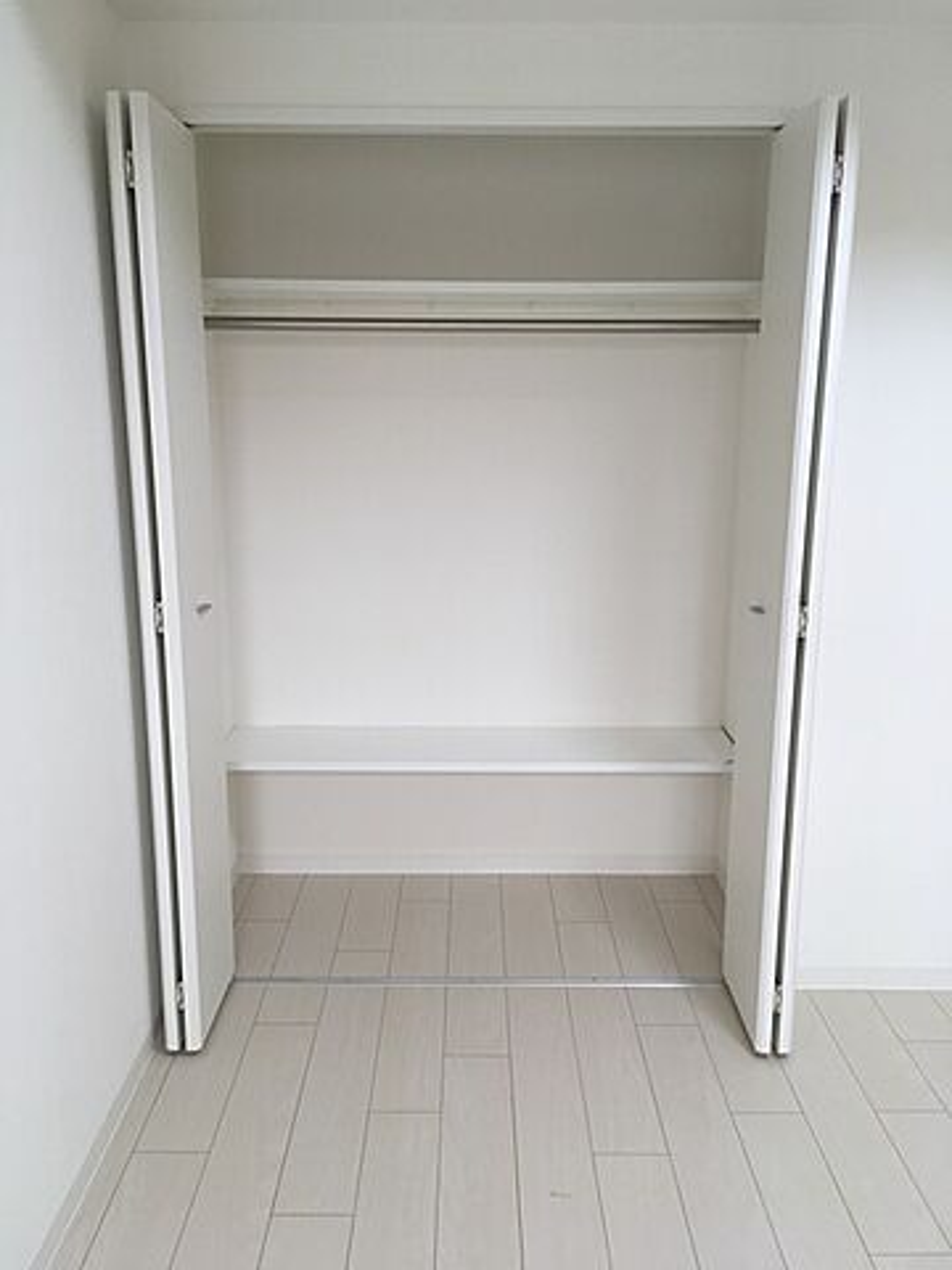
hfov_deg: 48.2
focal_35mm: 29
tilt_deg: -13.7
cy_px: 635
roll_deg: +0.2
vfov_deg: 61.7
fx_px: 1063
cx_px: 476
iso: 32
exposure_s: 1/50
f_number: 2.2
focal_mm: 4.15
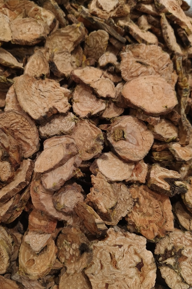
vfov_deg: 69.4
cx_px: 82
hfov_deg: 49.4
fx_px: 208
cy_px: 149
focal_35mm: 26
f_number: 1.88
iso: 606
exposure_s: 1/100
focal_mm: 5.6
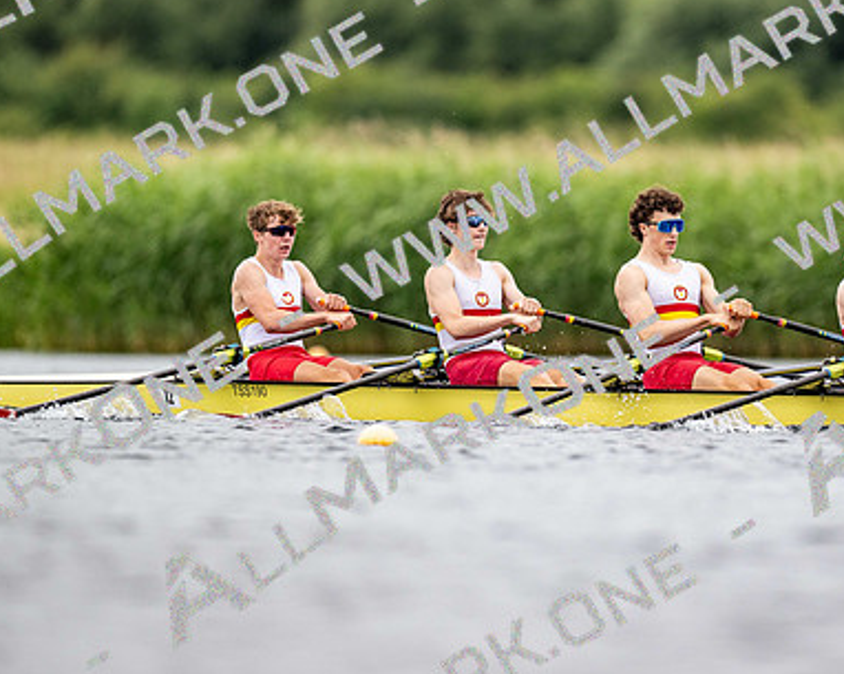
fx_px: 21341
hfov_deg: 2.3
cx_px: 612
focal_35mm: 855
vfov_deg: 1.8
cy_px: 307
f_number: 4
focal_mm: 600
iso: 800
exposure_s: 1/2500
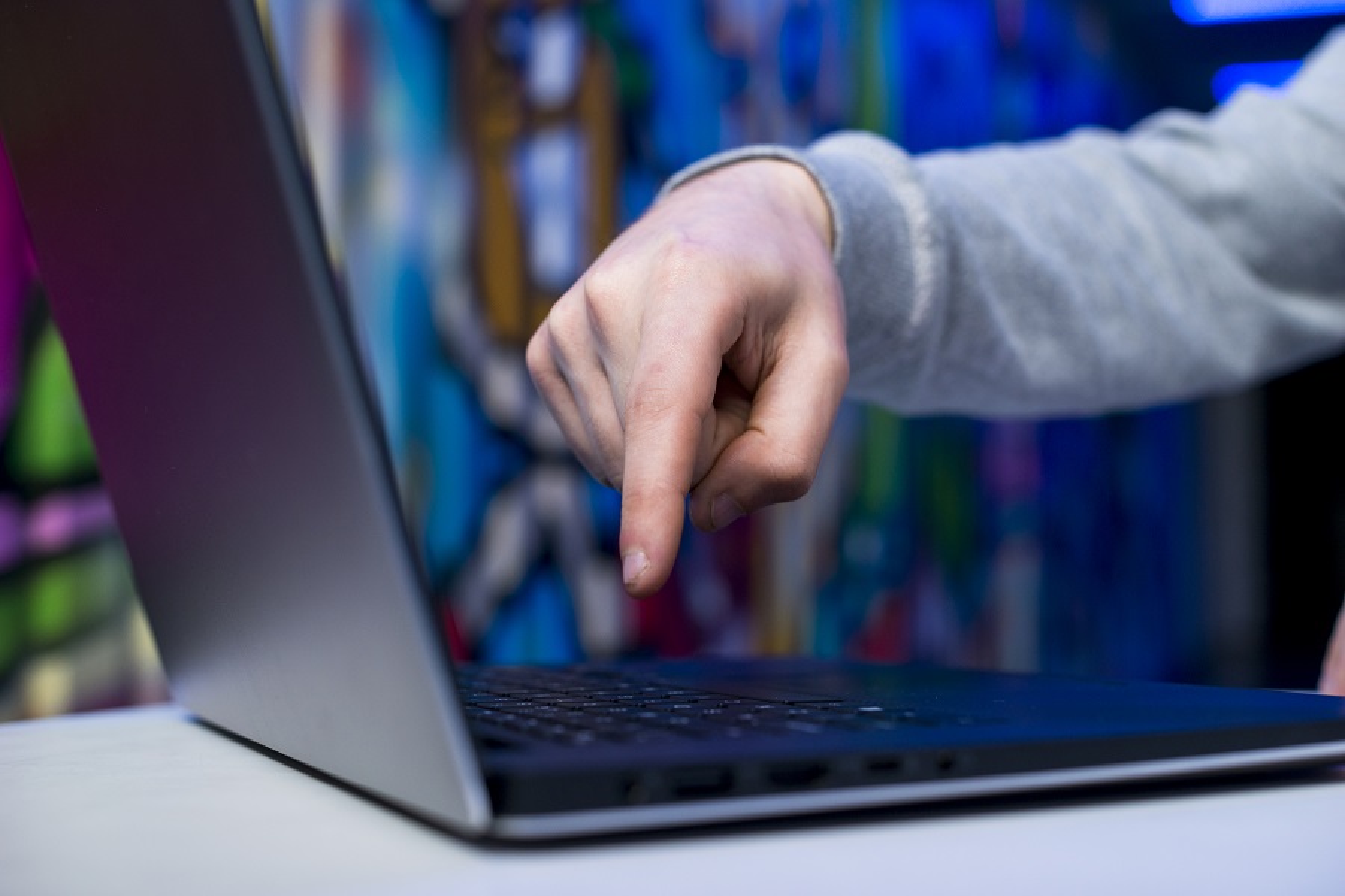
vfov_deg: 27.0
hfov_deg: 39.6
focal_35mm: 50
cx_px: 672
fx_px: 1868
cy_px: 448
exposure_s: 1/50
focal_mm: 50
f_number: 4
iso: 400
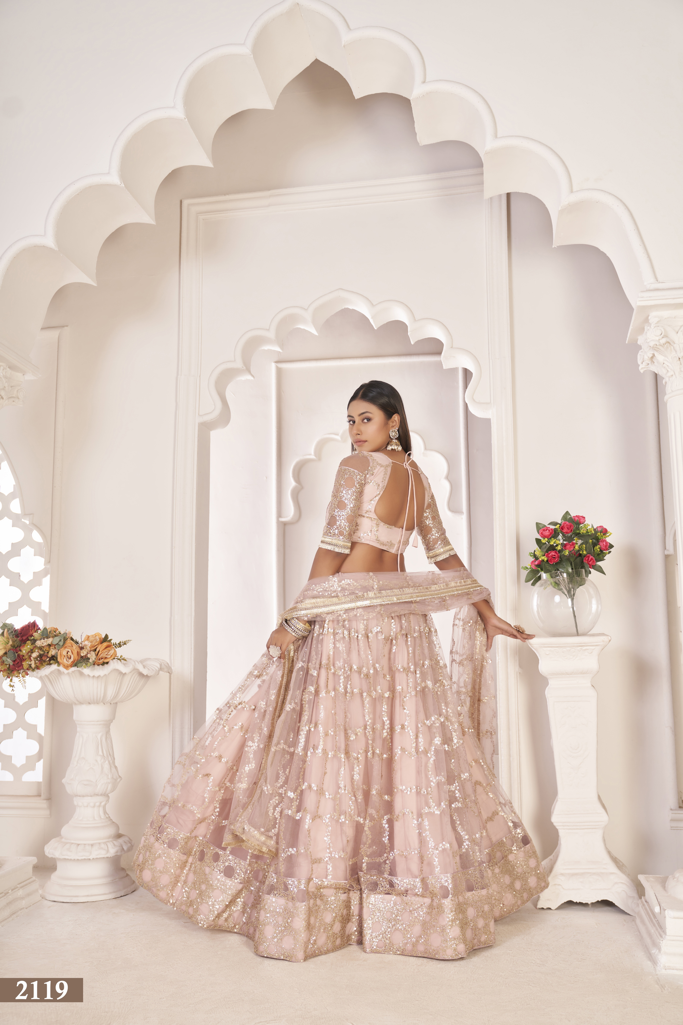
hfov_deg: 38.9
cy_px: 512
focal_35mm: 34
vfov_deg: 55.8
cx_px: 342
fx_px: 968
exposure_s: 1/160
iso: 160
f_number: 3.5
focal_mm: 34
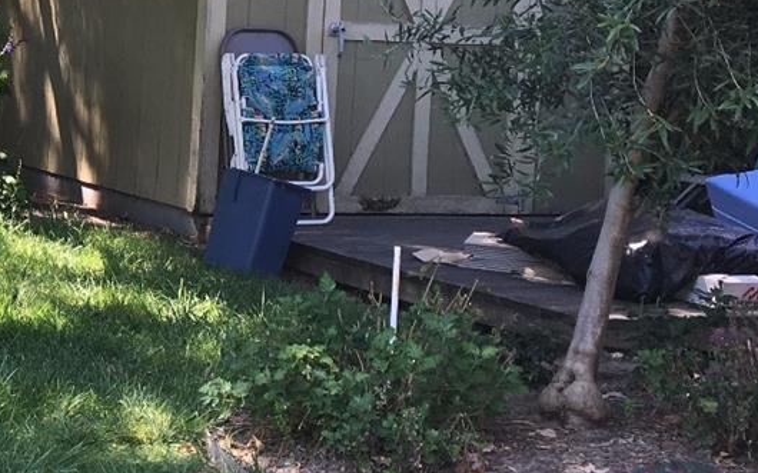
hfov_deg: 21.4
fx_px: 1797
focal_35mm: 87
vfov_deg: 14.9
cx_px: -240
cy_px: 77
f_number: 2.2
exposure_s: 1/201
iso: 25
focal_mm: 4.15
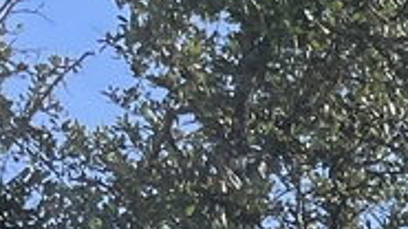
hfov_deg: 8.9
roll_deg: +0.2
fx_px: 2391
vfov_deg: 4.9
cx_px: 935
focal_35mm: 221
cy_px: 962
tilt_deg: -1.3
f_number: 1.6
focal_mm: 4.2
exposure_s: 1/2681
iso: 32
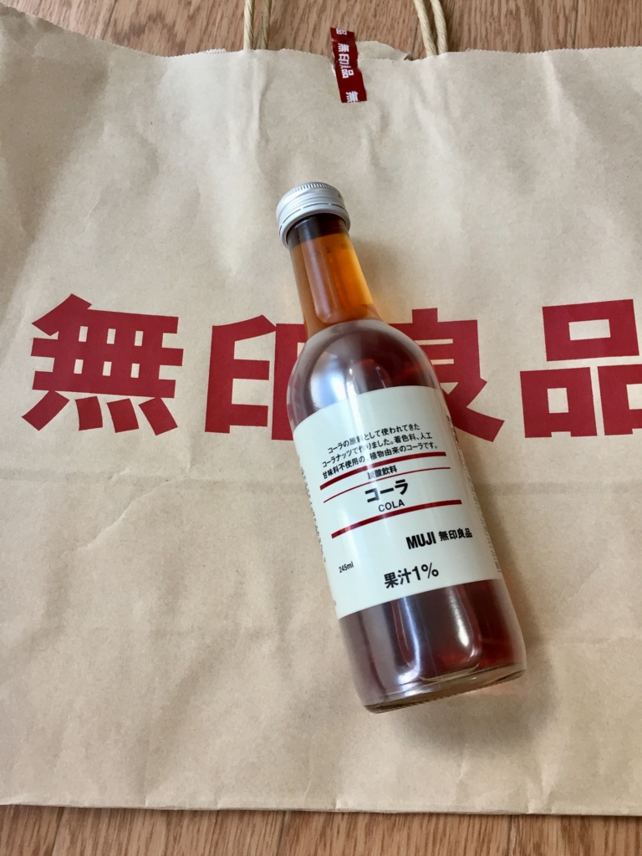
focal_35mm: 29
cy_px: 428
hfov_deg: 48.2
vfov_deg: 61.7
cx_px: 321
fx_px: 717
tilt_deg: -71.4
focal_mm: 4.15
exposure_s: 1/40
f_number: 2.2
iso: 40
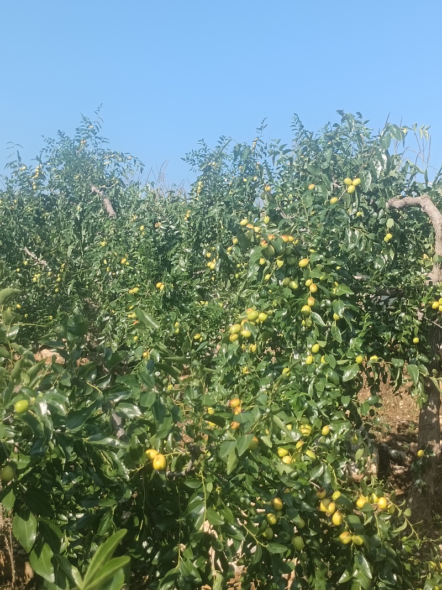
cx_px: 221
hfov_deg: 30.9
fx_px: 800
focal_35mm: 47
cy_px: 295
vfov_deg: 40.4
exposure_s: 1/411
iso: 100
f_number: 1.8
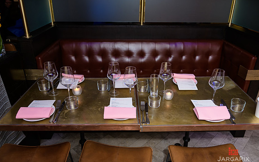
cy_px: 83
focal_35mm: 29
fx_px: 205
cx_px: 129
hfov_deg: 64.6
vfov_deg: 43.2
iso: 1000
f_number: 3.2
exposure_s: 1/125
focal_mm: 28
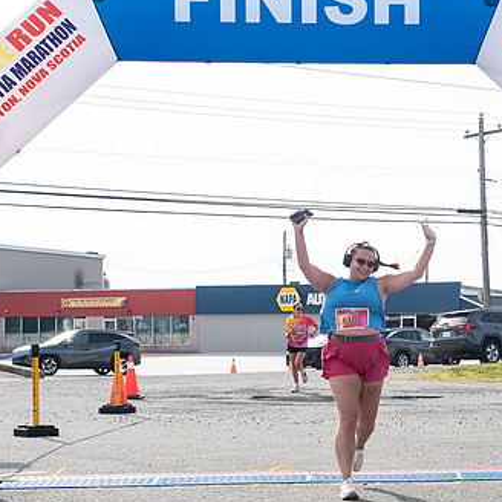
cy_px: 286
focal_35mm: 85
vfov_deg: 20.4
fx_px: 1395
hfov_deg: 19.8
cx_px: 500
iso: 800
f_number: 4
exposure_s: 1/3200
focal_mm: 32
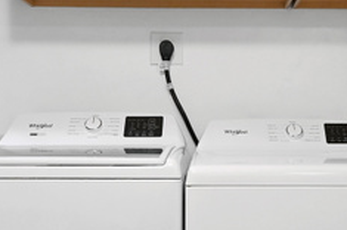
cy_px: 160
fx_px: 587
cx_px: 239
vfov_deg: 22.1
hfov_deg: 32.6
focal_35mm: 61
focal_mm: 14
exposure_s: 1/50
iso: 640
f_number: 4
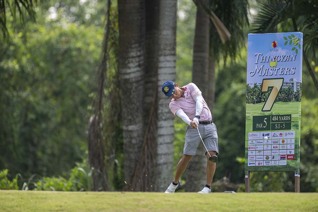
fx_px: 3533
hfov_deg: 5.2
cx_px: 159
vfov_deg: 3.4
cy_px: 106
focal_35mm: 400
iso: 1800
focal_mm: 400
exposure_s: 1/6400
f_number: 2.8
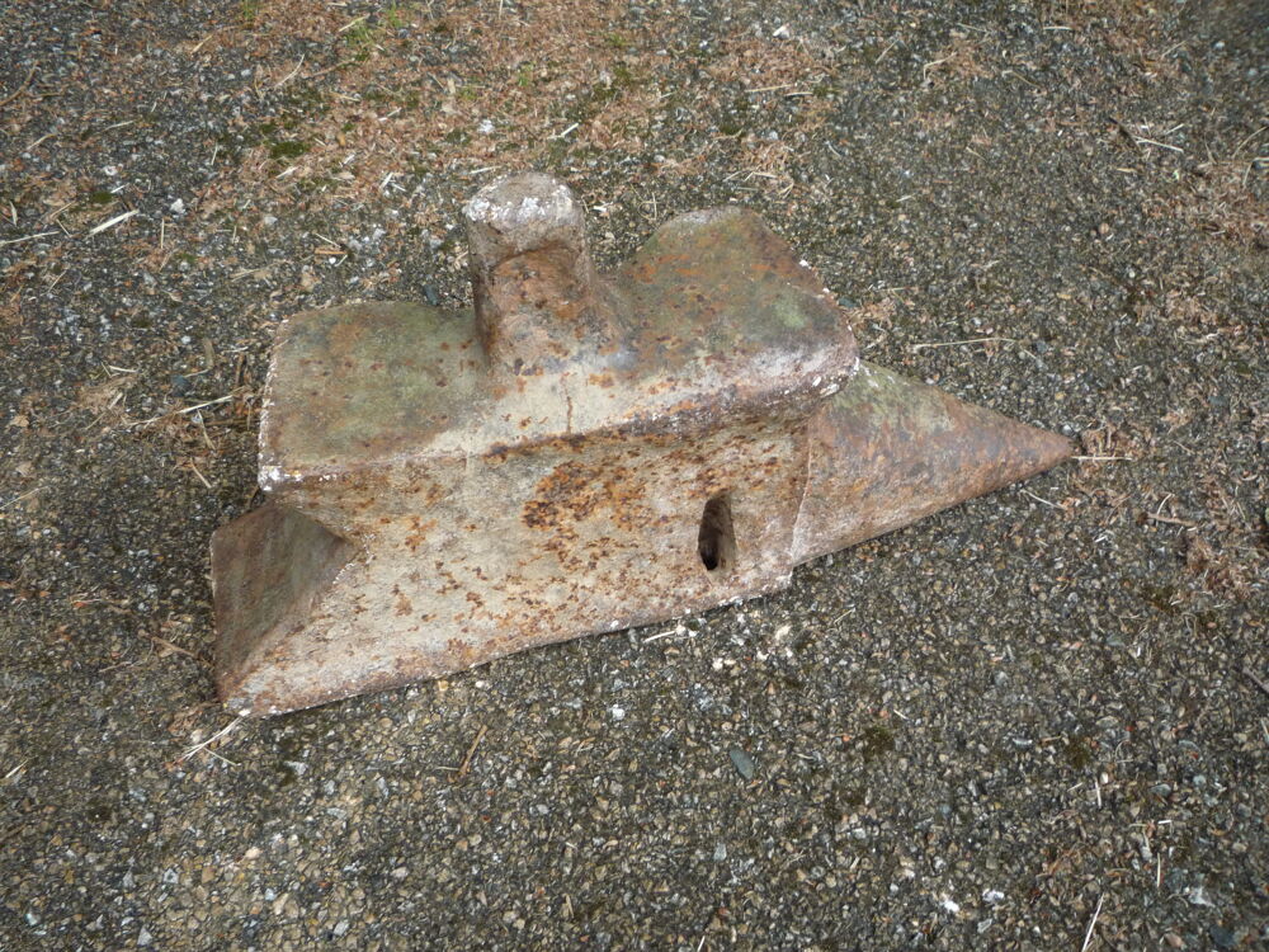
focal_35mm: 30
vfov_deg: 46.8
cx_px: 634
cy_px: 476
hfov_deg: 60.0
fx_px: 1100
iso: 200
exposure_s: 1/30
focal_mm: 5.2
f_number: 3.3
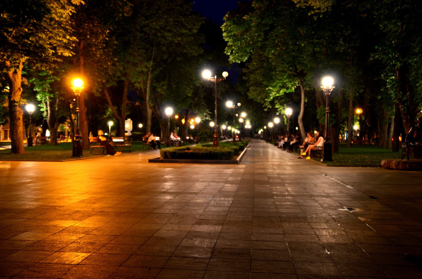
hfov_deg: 51.4
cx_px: 211
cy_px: 140
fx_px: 439
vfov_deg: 35.3
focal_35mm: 38
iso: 125
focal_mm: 25
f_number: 4.5
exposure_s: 4
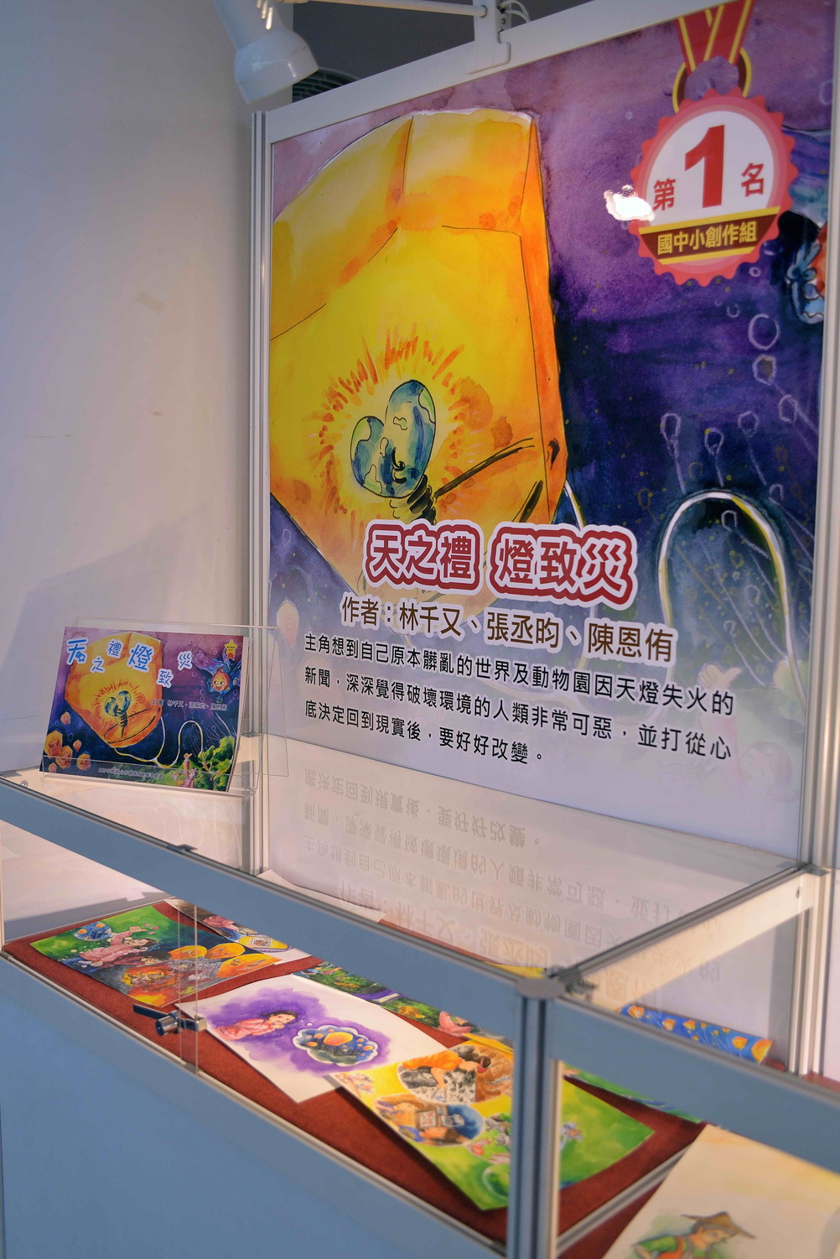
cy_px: 630
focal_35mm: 34
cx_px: 420
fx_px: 1189
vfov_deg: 55.8
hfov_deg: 38.9
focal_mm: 34
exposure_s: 1/200
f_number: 4
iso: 200
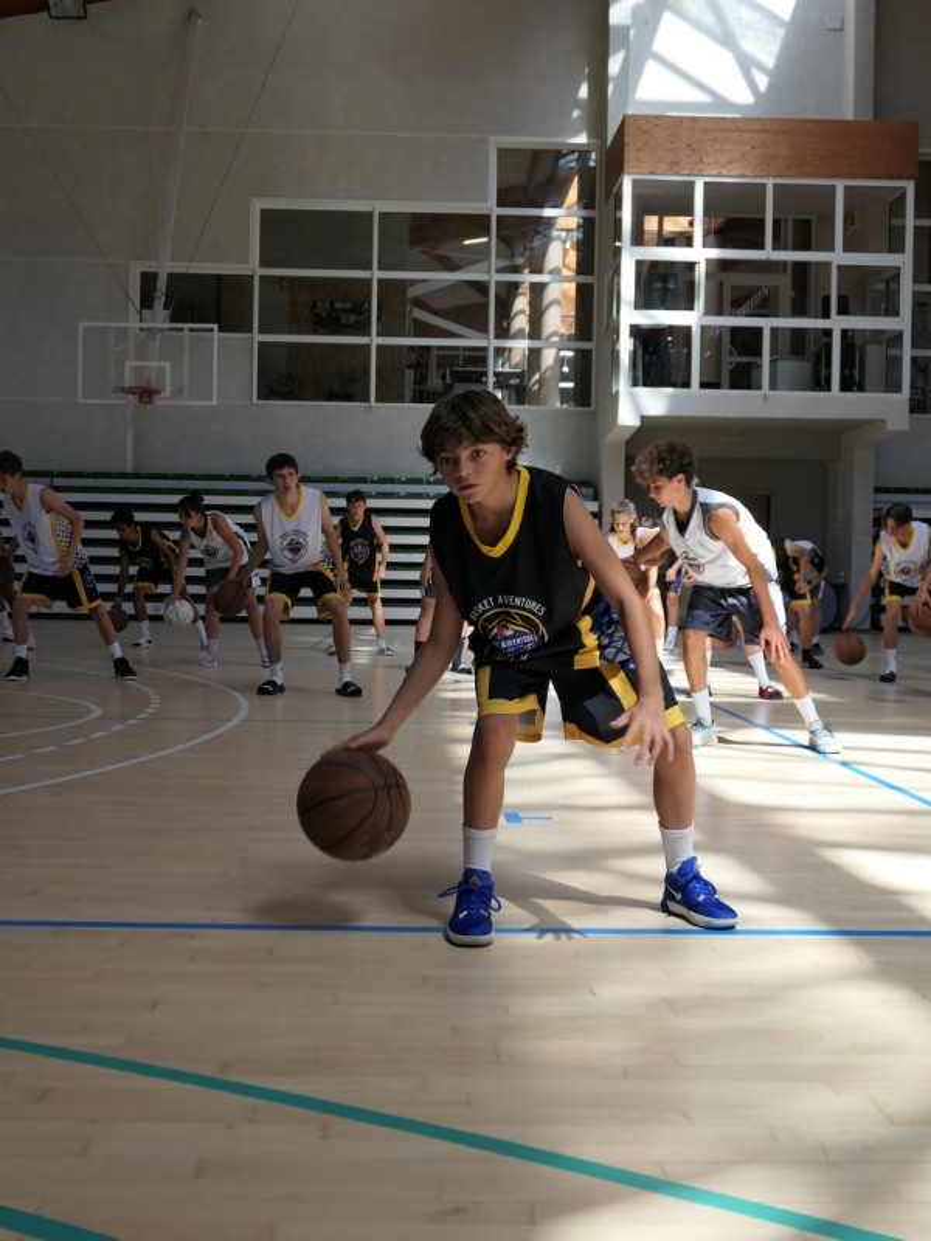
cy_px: 620
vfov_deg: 44.8
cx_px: 466
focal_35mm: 42
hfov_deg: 34.3
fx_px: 1506
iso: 125
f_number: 2.8
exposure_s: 1/400
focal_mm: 14.2
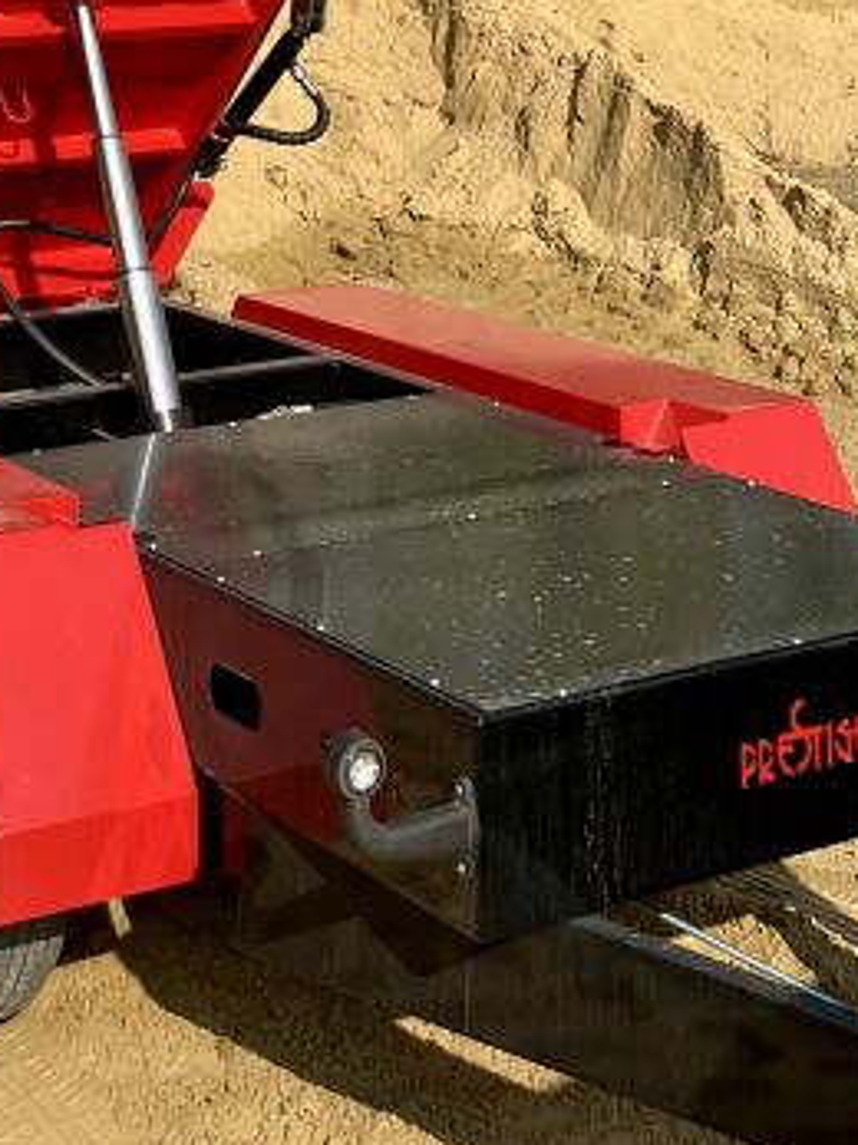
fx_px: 2480
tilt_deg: +4.3
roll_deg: -1.1
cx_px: 185
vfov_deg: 22.8
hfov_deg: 19.4
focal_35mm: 75
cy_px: -386
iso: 50
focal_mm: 5.1
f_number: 1.6
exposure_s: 1/3745
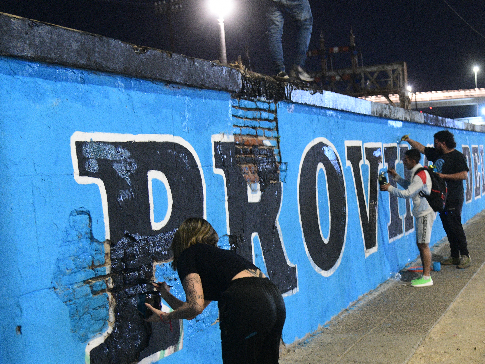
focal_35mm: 54
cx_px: 348
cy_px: 216
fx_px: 757
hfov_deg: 35.0
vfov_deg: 27.0
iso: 3200
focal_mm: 38
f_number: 4
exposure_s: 1/13
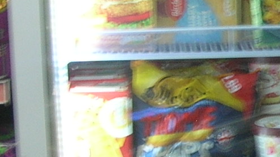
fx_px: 1351
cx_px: 477
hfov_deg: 11.2
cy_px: 91
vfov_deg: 6.7
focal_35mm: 182
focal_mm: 6
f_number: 2.7
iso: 50
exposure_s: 1/12.6
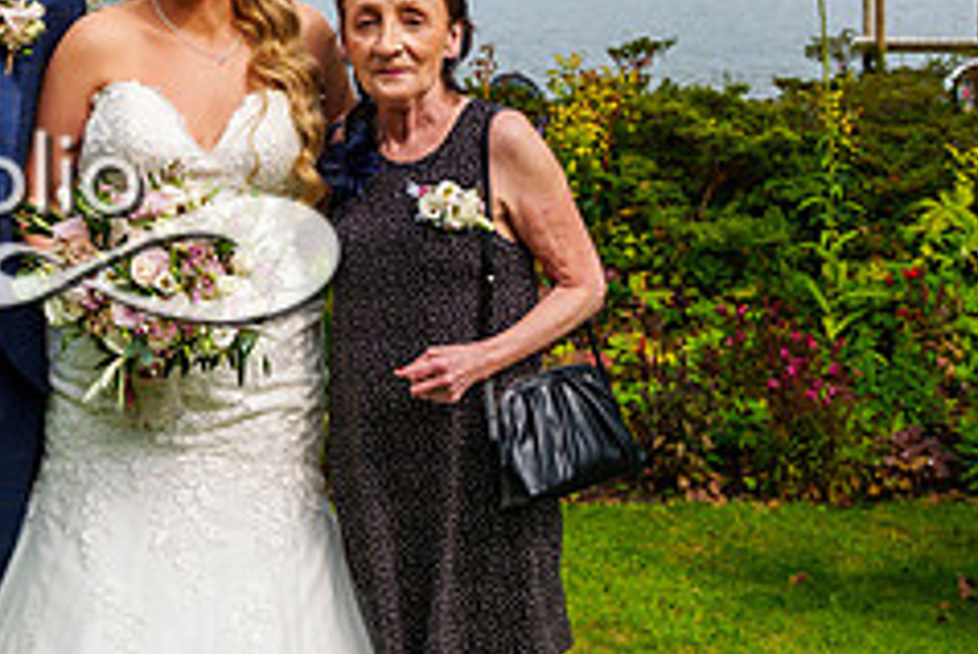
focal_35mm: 82
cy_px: 186
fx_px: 2229
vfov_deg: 16.6
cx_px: 201
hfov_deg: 24.4
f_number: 3.5
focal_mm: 30
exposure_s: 1/6400
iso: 400
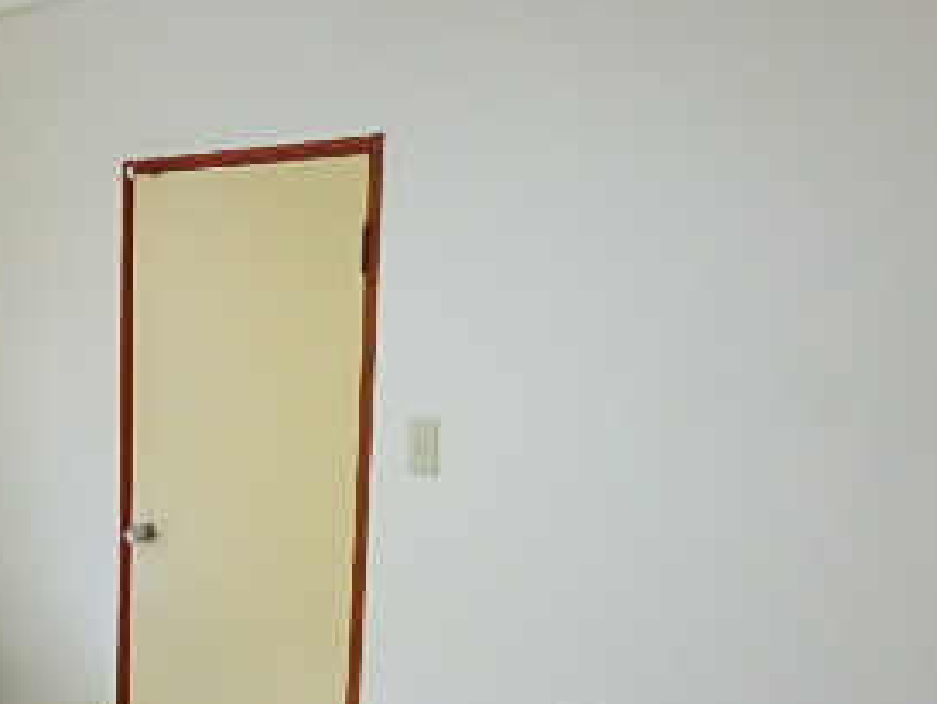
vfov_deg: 28.9
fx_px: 1328
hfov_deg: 34.0
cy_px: 591
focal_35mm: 49
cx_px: -79
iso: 200
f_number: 3.5
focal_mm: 3.7
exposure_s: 1/40
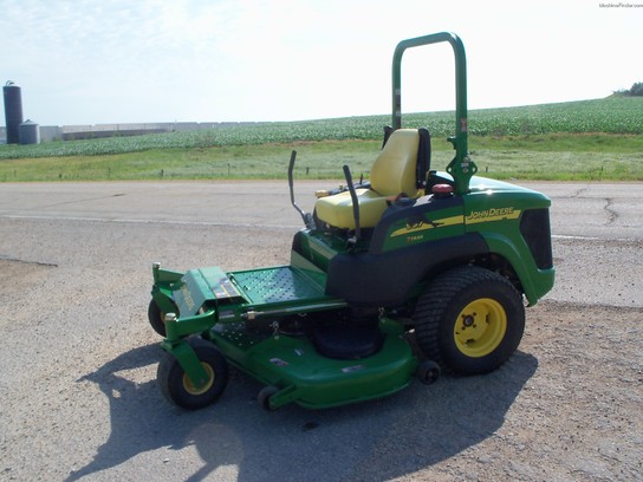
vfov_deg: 40.7
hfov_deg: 52.6
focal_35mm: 35
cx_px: 322
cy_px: 241
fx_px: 650
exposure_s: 1/320
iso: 80
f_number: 5.5
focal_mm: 6.3
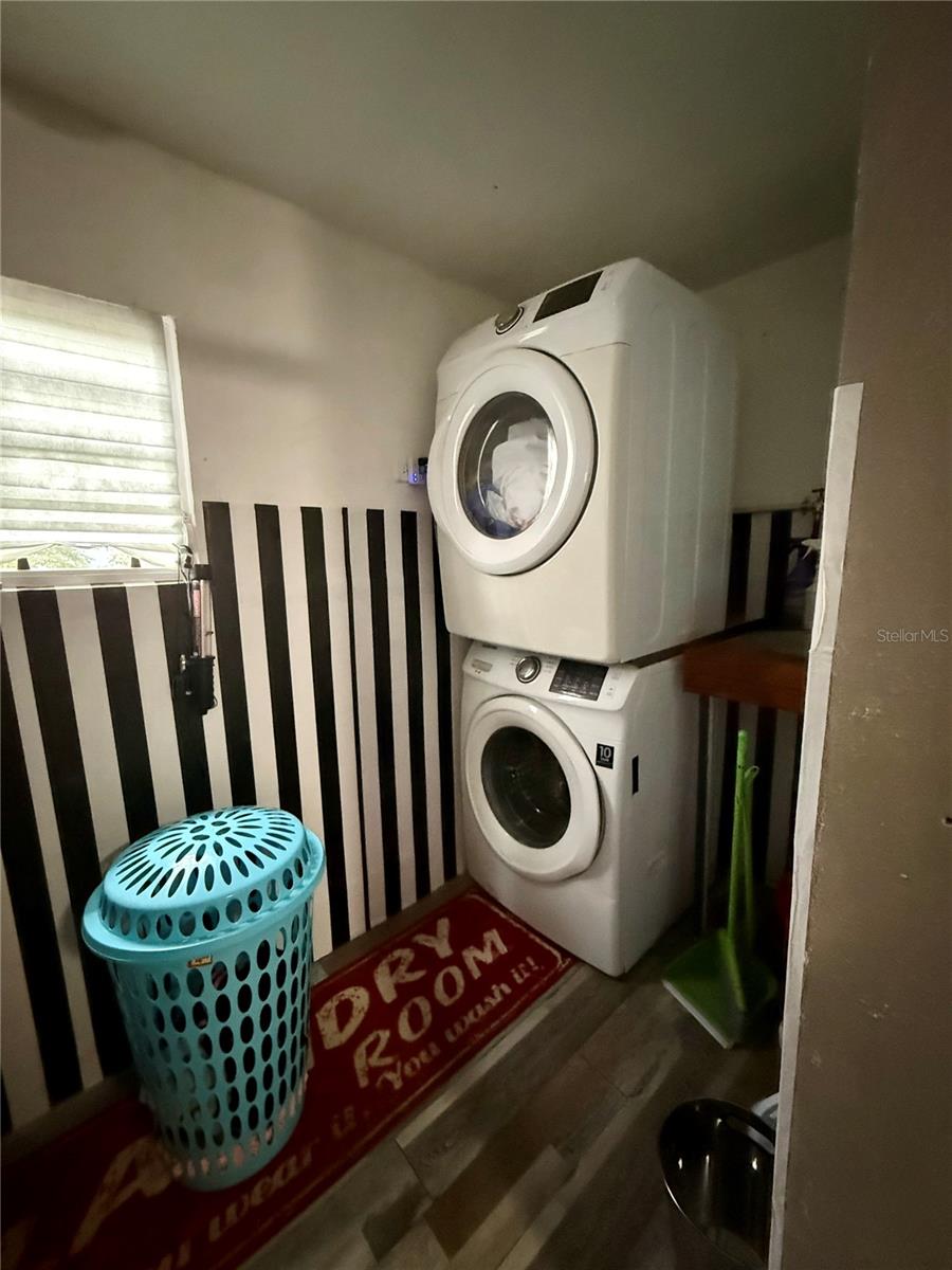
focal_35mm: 14
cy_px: 635
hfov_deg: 85.7
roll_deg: +1.2
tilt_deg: -8.4
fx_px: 513
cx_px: 476
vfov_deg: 102.1
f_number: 2.2
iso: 1600
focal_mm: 2.22
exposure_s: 1/30
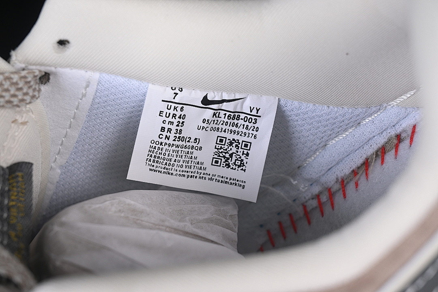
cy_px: 146
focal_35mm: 75
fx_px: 912
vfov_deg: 18.2
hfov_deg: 27.0
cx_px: 219
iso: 160
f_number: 7.1
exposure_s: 1/80
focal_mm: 50
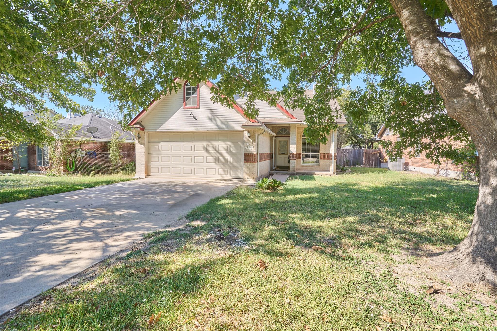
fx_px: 235
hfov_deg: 93.3
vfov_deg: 70.4
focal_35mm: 17
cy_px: 166
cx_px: 248
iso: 250
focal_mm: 17
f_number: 8
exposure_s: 1/160
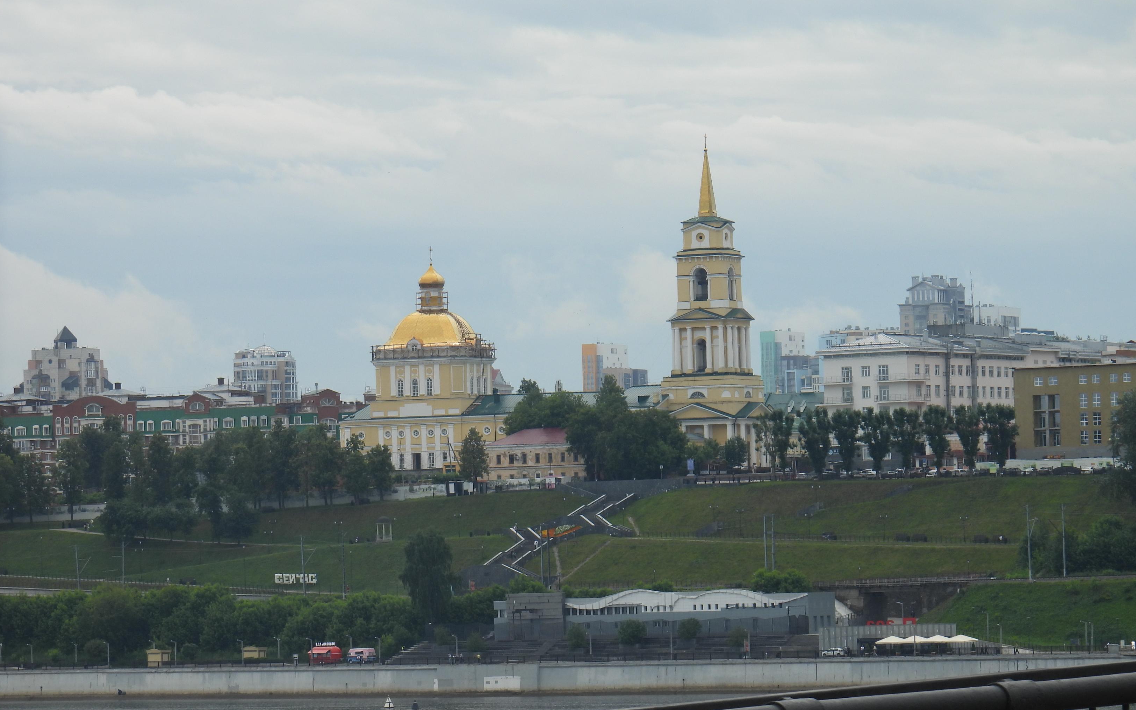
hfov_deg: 11.6
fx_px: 5604
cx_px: 568
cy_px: 421
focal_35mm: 181
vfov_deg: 7.2
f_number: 4.5
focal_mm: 30.3
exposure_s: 1/640
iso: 100
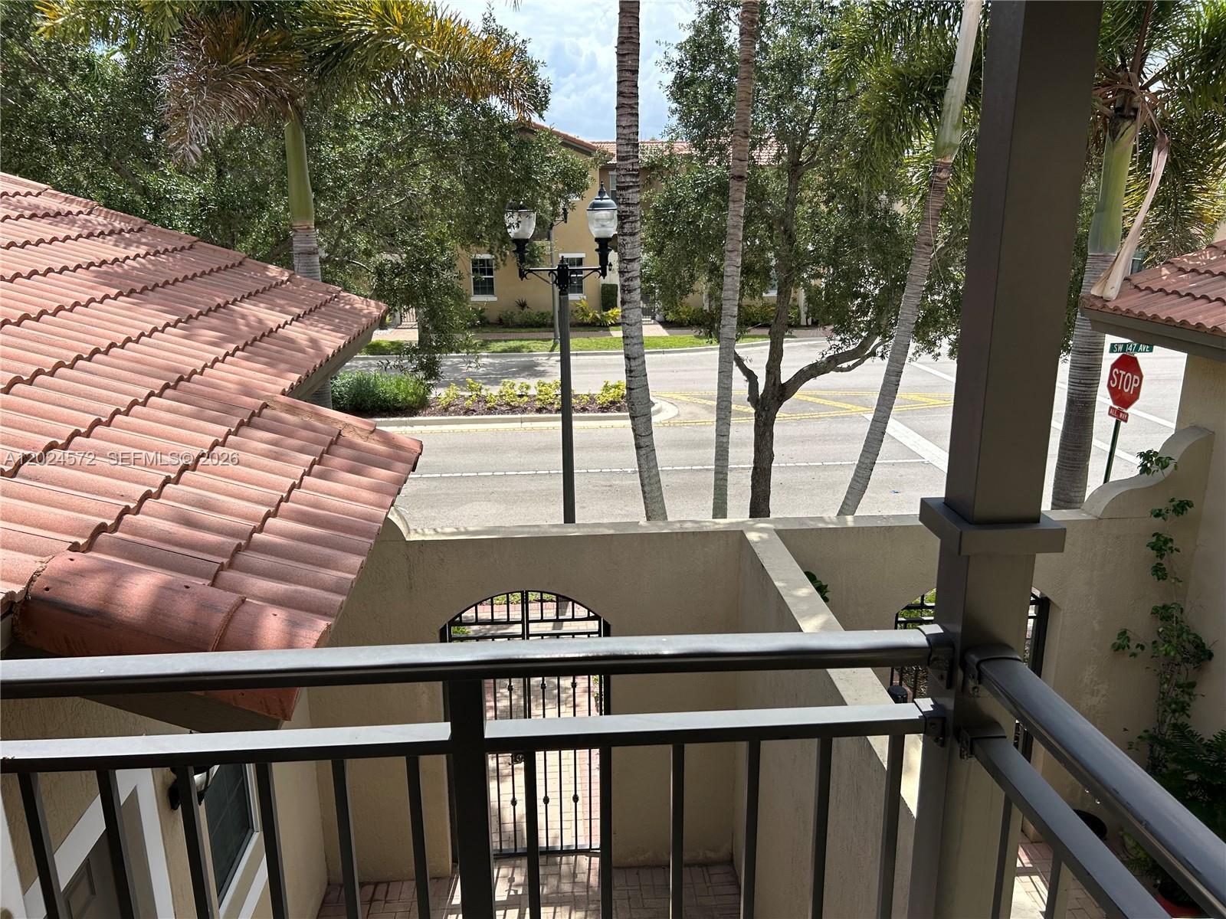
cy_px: 460
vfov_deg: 53.1
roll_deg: -0.3
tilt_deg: -12.7
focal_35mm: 26
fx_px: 921
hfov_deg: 67.3
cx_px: 613
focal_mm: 5.7
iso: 50
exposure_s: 1/3257
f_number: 1.5
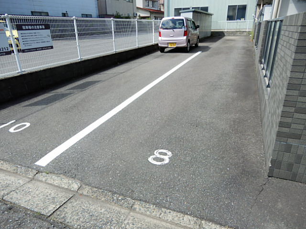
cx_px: 153
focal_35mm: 24
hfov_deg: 71.6
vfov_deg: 56.8
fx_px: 212
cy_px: 114
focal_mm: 4.3
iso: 80
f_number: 3.4
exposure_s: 1/500
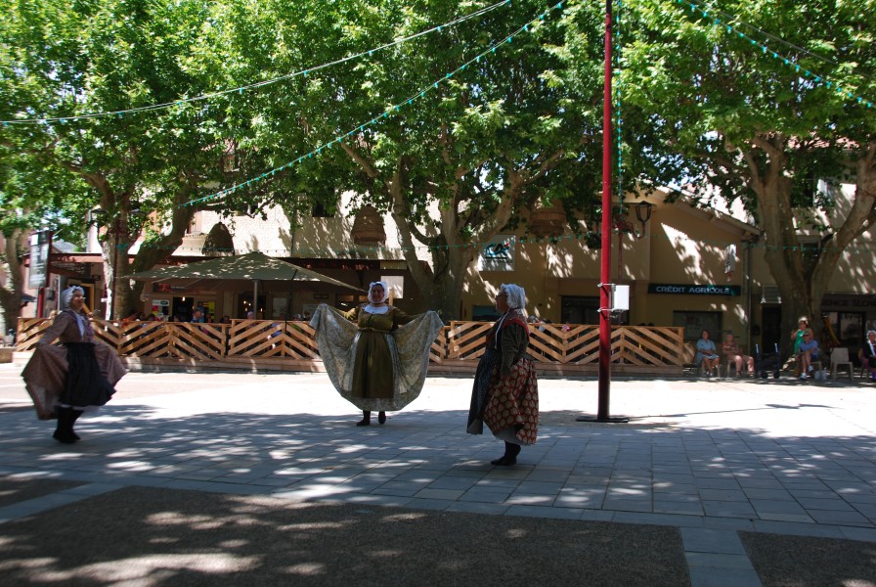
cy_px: 294
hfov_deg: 57.2
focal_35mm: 33
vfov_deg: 40.1
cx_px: 438
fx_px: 804
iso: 100
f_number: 6.3
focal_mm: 22
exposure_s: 1/160
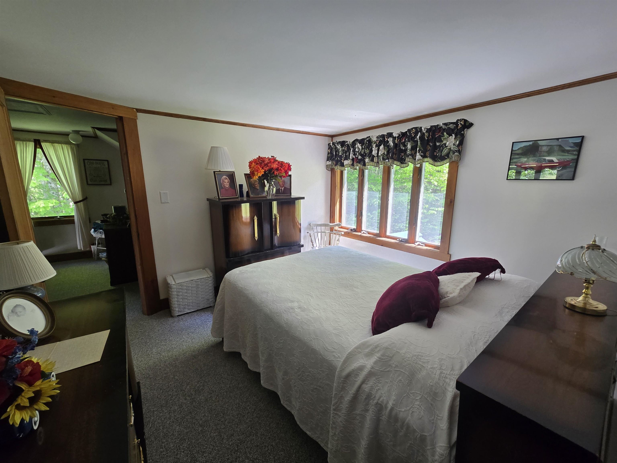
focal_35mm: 13
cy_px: 232
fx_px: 232
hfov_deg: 106.2
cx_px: 308
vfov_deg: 89.9
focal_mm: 2.2
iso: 125
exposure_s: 1/60
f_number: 2.2
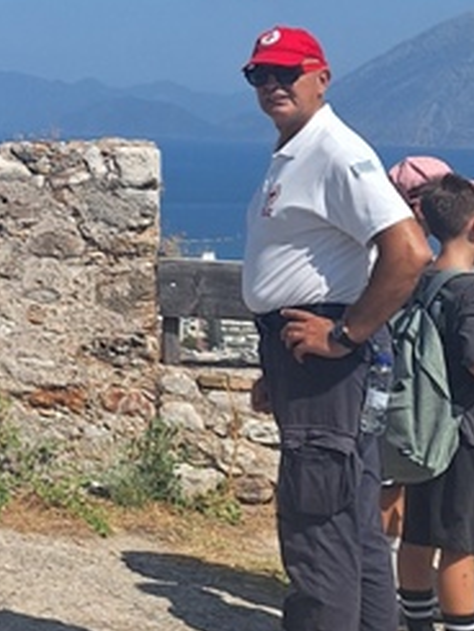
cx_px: -386
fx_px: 1751
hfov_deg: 13.7
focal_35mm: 96
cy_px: -23
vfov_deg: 19.7
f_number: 1.8
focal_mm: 5.54
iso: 40
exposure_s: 1/2681
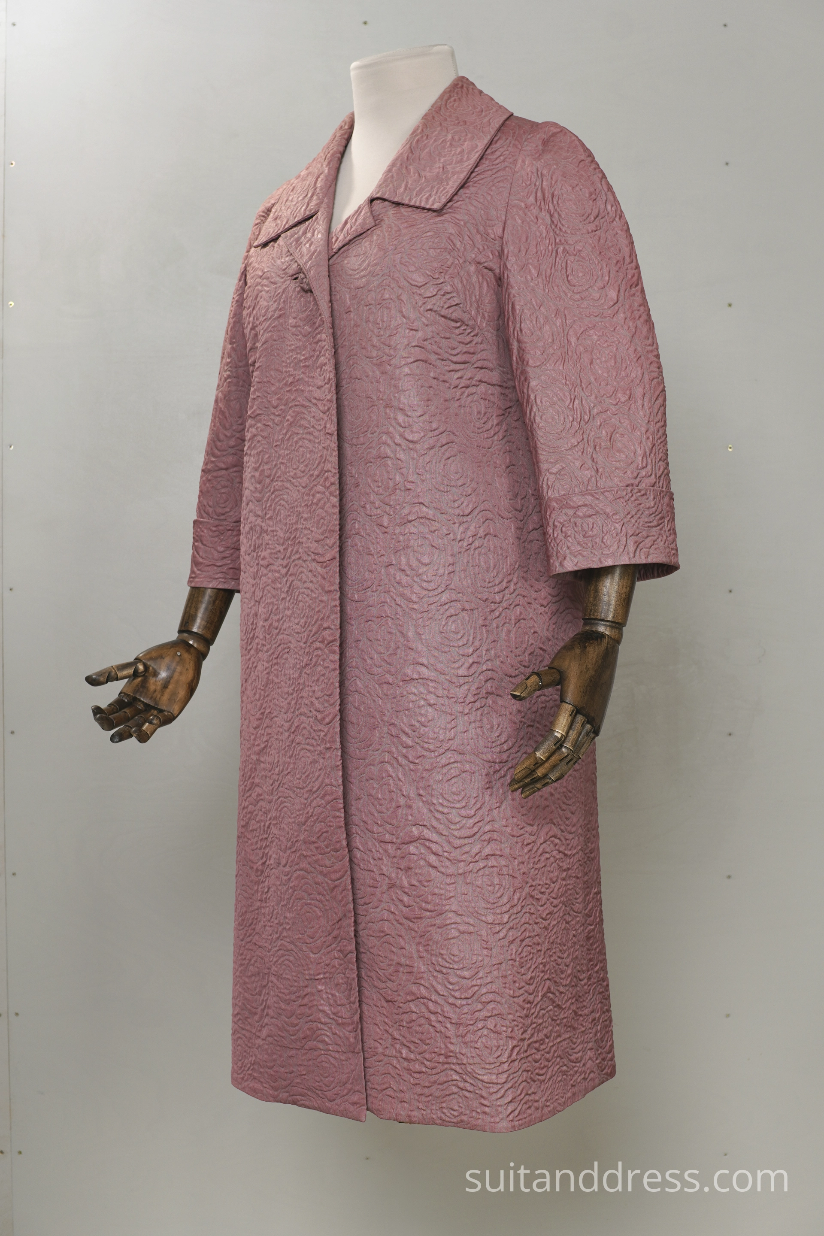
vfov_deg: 41.1
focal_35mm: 48
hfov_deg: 28.1
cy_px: 618
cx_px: 412
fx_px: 1648
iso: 200
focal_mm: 32
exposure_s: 1/13
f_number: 6.3
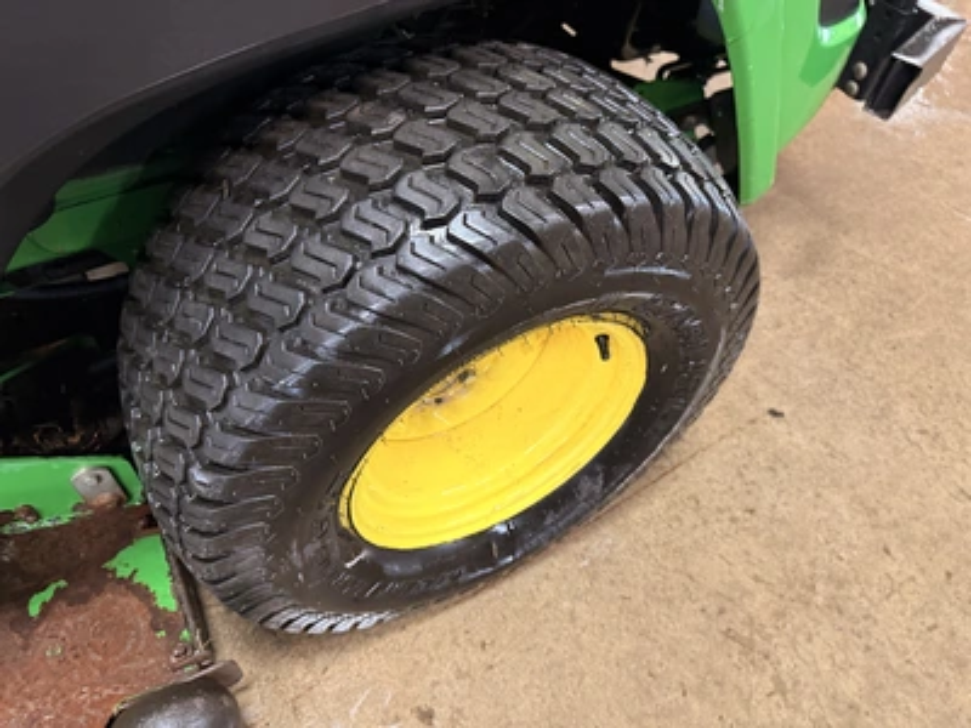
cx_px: 486
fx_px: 673
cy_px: 364
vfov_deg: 56.8
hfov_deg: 71.6
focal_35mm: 24
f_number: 1.78
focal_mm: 6.76
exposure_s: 1/40
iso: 640
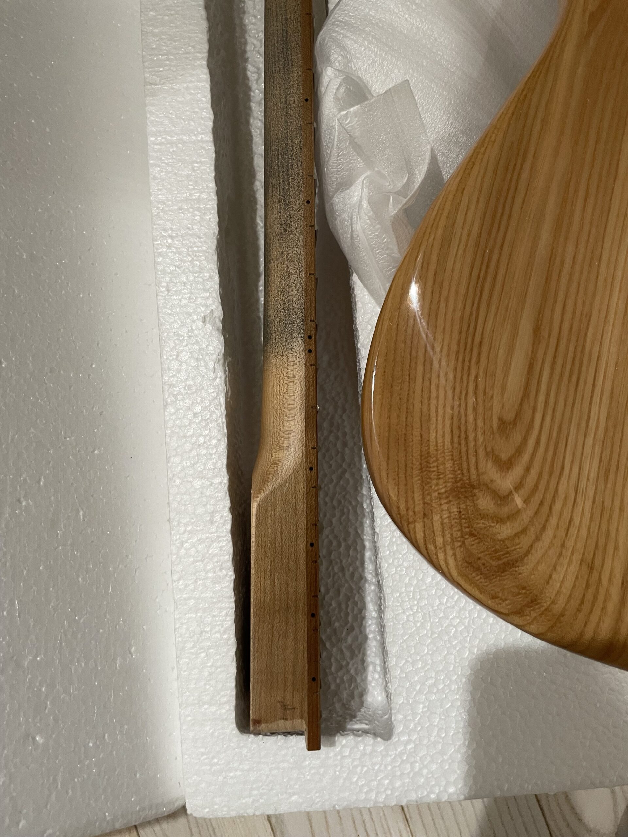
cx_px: 314
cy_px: 418
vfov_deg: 67.3
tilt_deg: -80.7
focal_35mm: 26
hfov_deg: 53.1
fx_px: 629
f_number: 1.6
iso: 200
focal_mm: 4.2
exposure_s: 1/60
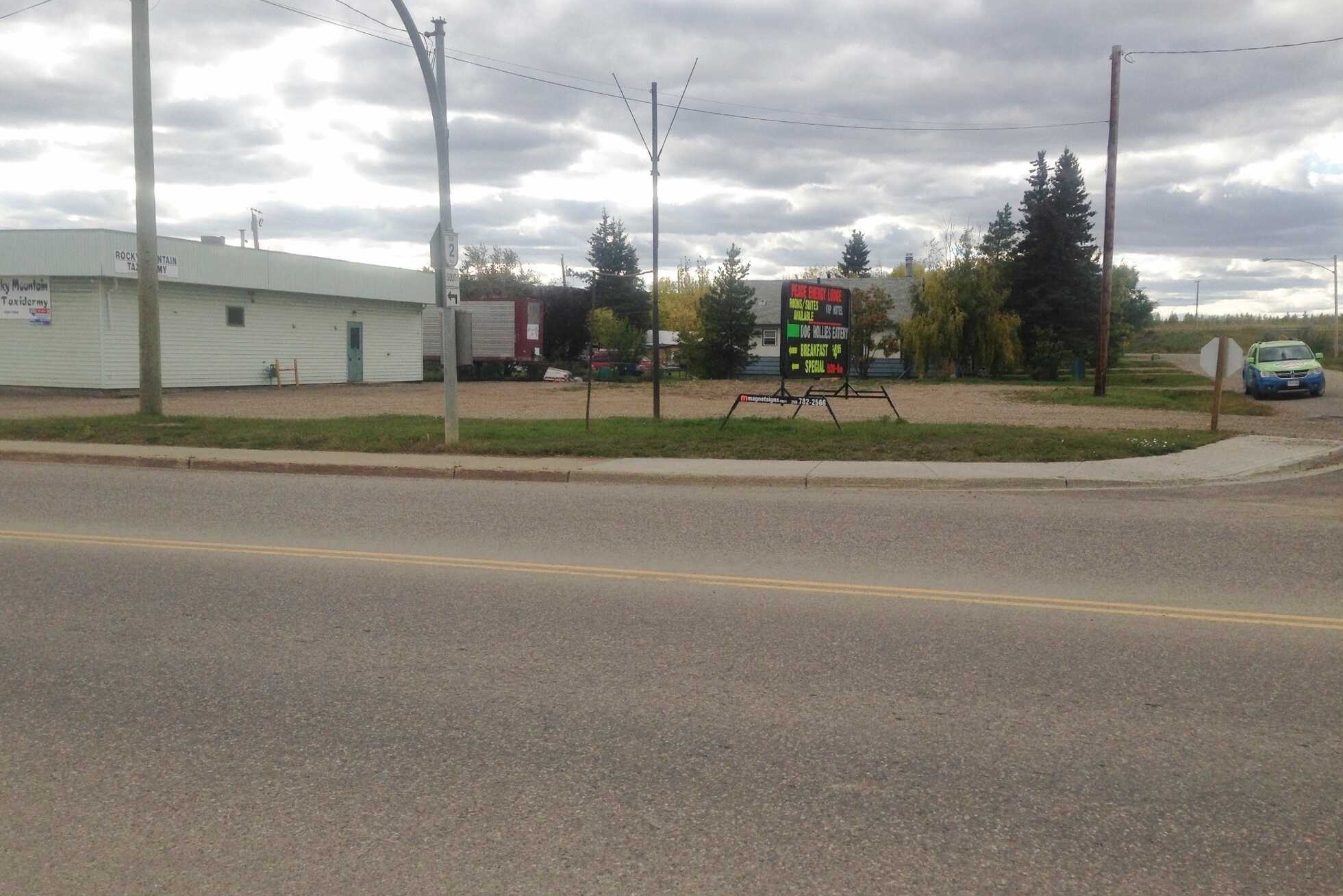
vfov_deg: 37.9
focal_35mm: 35
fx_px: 1306
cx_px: 663
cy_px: 463
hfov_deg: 54.4
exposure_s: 1/874
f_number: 2.4
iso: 50
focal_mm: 4.12
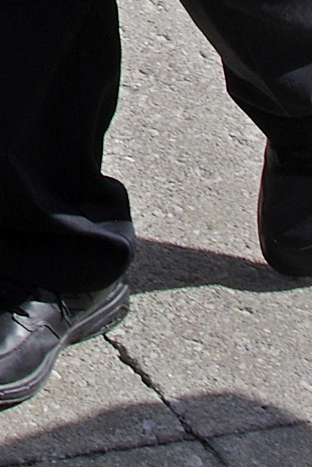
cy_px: -739
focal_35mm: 200
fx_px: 2597
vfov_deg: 9.0
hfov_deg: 6.5
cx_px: -458
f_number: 7.1
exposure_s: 1/320
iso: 200
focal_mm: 21.88
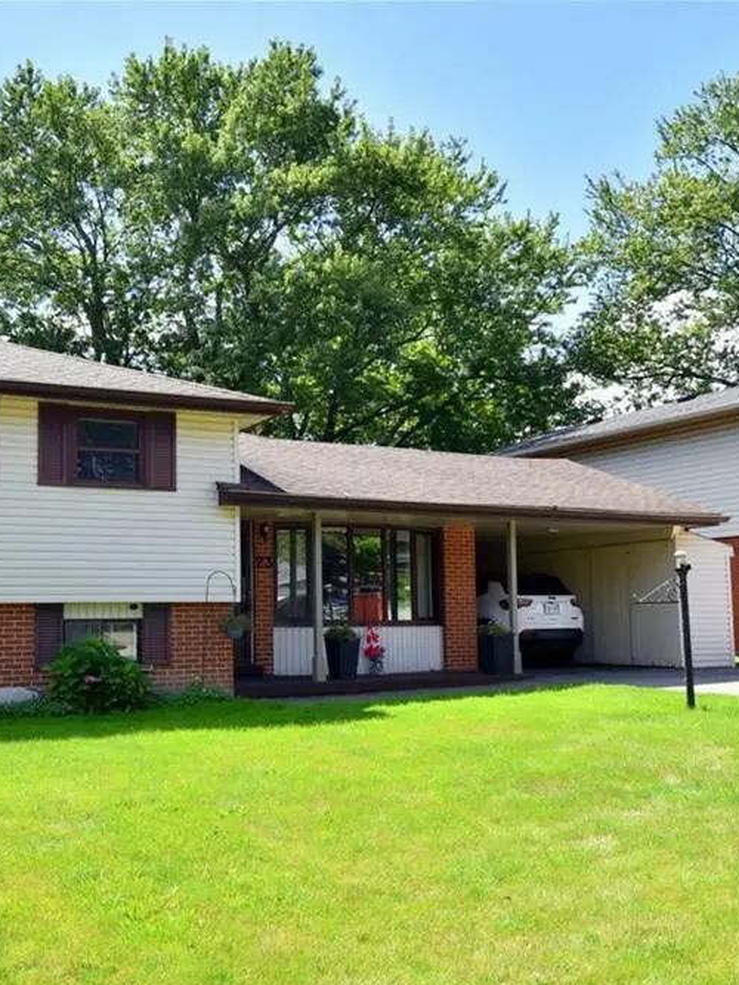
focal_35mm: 31
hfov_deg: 44.5
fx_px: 883
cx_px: 228
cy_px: 502
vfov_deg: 58.4
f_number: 10
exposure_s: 1/400
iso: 500
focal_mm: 21
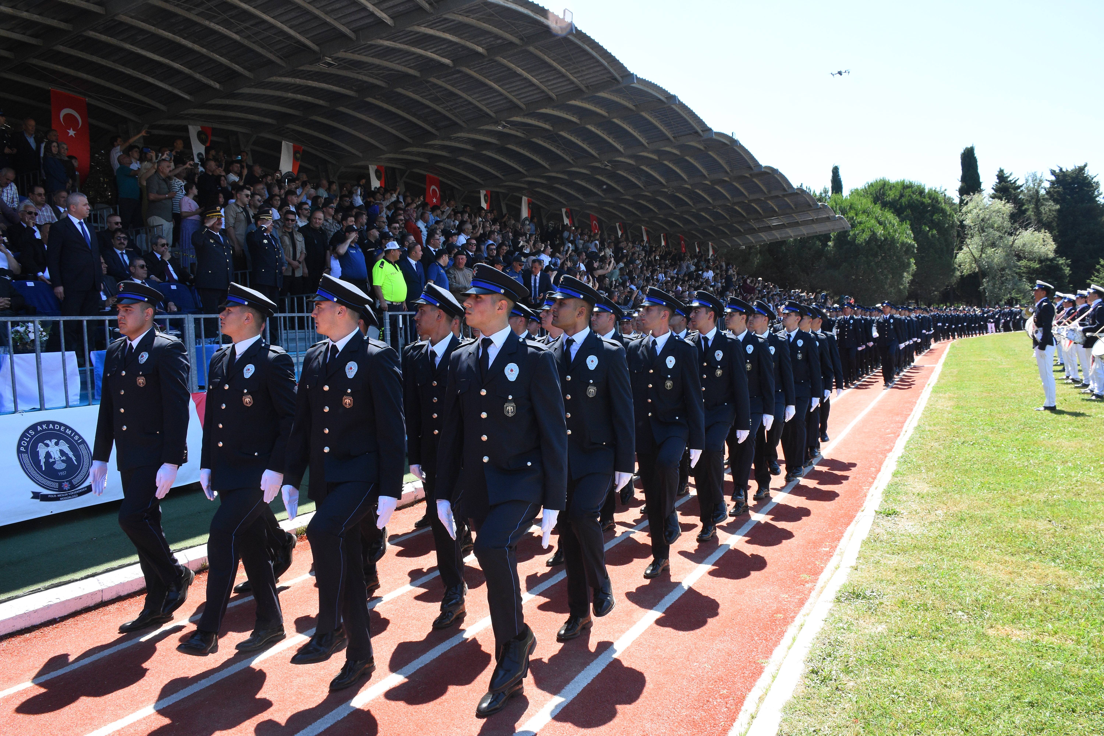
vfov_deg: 47.9
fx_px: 828
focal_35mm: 27
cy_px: 368
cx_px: 552
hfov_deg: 67.4
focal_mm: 18
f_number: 10
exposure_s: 1/400
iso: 800
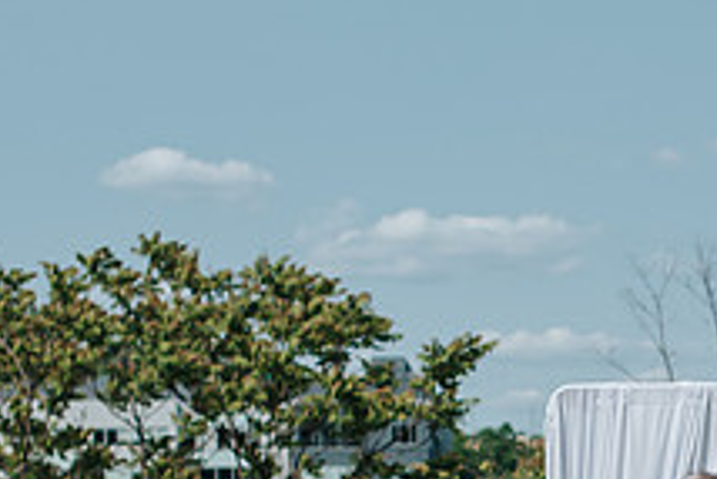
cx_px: 762
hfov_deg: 13.7
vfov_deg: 9.2
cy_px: 641
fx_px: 2930
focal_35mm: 147
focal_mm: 50
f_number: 3.2
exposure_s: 1/2000
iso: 100
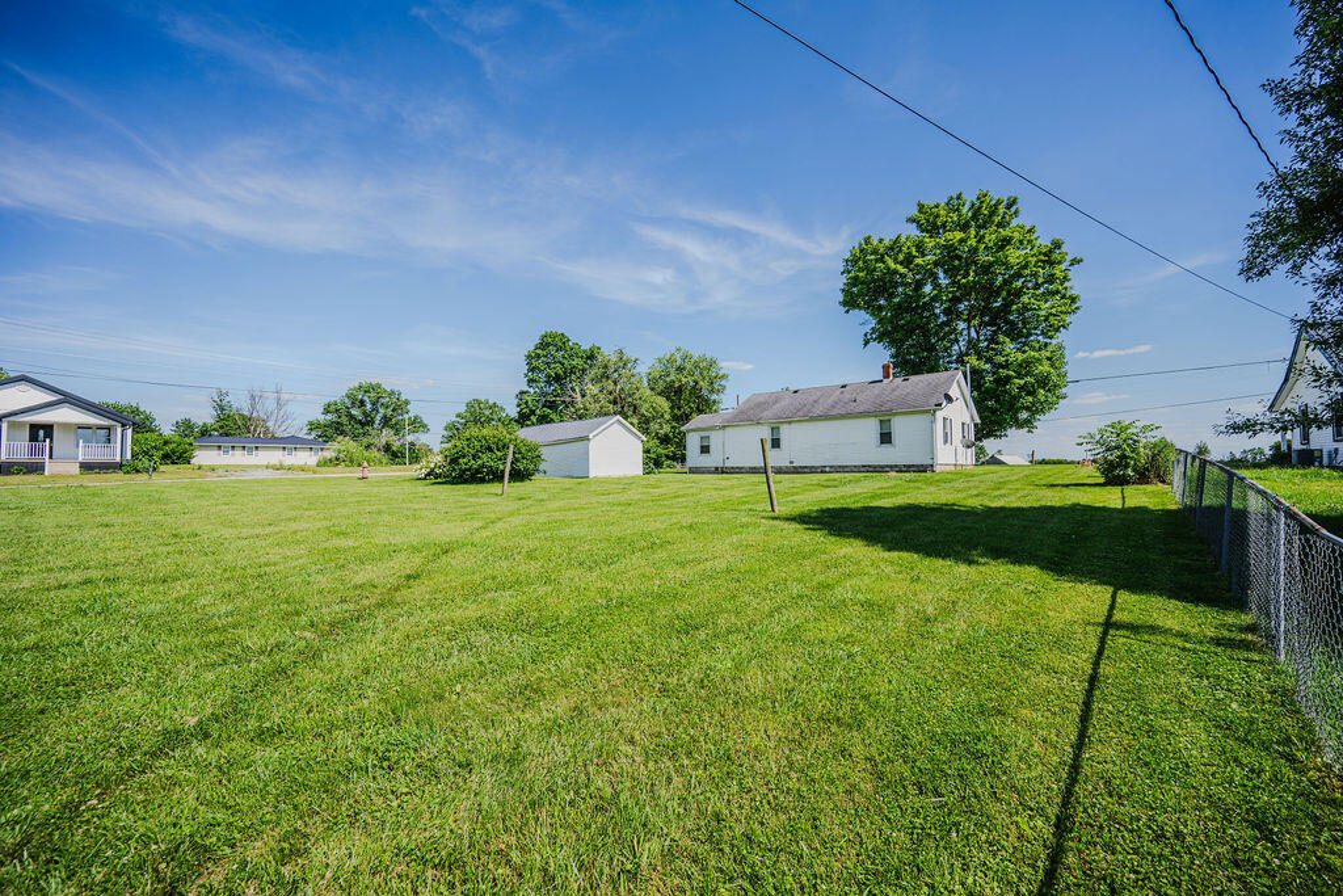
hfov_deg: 104.2
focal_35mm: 14
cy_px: 448
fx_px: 522
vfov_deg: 81.2
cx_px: 672
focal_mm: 14
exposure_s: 1/200
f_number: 4
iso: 40
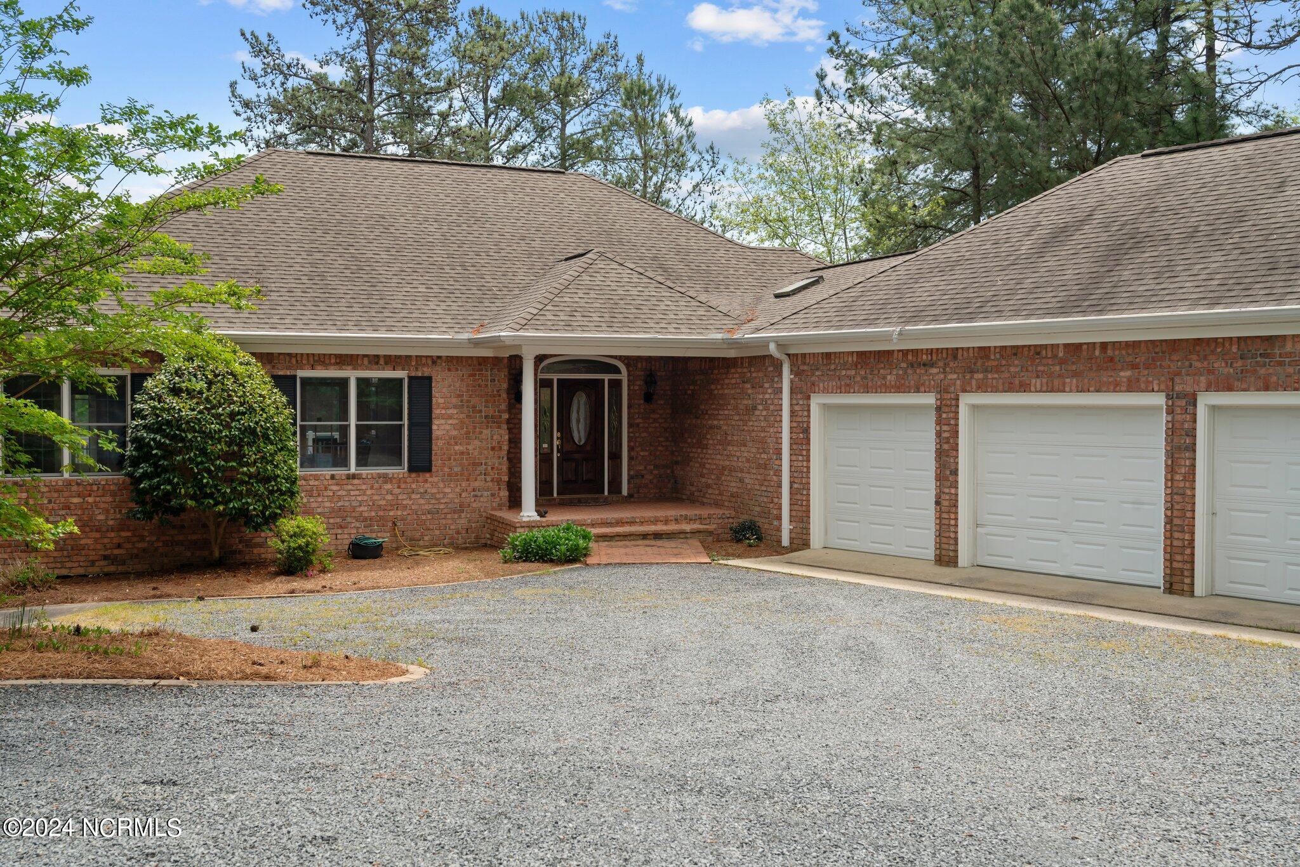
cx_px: 650
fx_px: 1246
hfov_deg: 55.1
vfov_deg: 38.4
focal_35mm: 34
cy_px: 434
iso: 400
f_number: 8
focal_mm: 34.5
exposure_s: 1/200
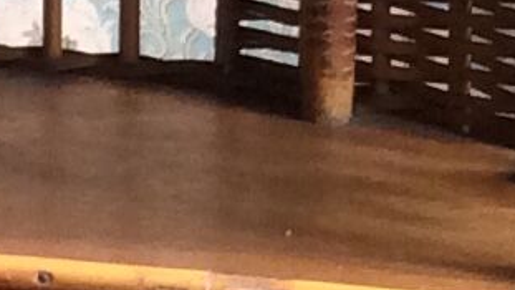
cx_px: -300
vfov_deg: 4.1
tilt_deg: -7.6
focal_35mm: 290
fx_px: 3961
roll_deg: -0.4
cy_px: -355
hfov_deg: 7.3
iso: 80
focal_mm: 3.3
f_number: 2.4
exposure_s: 1/25
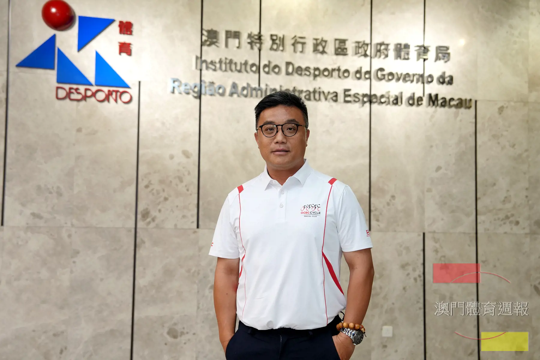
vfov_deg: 30.5
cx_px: 270
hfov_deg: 44.5
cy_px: 180
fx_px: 660
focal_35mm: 44
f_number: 4
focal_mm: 44
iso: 640
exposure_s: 1/200
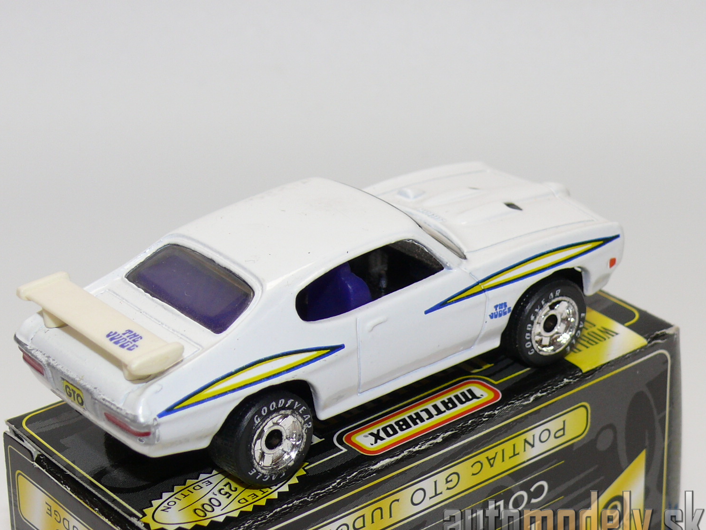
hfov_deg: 18.0
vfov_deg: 13.6
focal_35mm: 109
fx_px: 2223
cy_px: 279
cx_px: 334
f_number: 4
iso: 100
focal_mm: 13.4
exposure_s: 1/30
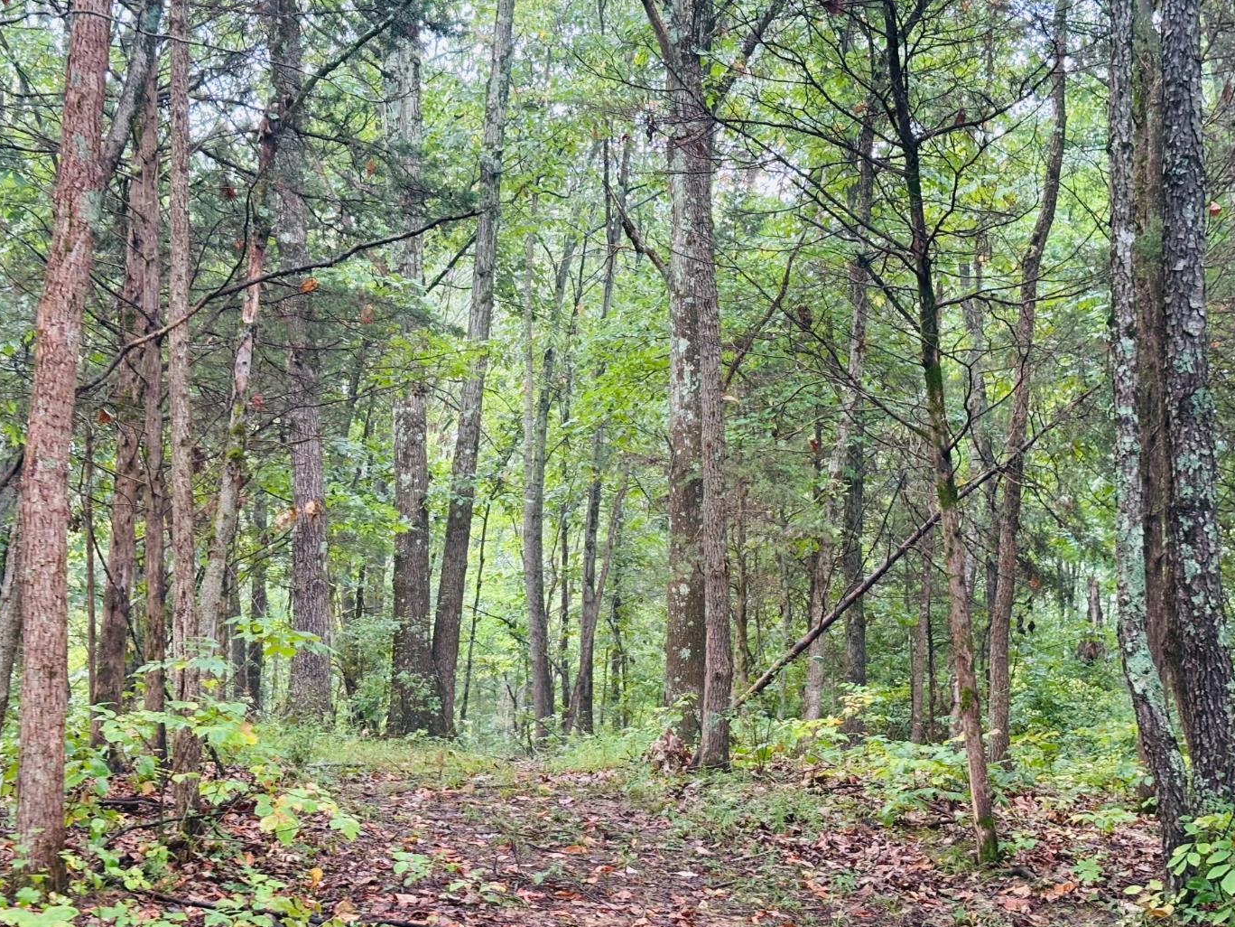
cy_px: 471
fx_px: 2034
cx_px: 571
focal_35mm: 57
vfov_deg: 25.7
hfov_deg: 33.8
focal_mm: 5.96
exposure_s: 1/40
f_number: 1.6
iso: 160
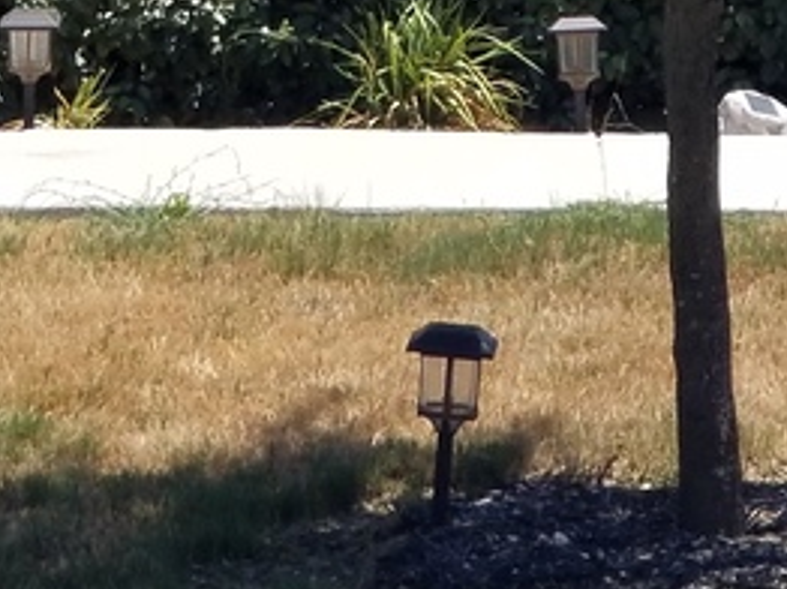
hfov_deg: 6.9
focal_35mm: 286
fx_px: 6496
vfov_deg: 5.0
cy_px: -932
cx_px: 427
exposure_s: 1/676
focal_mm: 6
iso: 25
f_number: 2.4
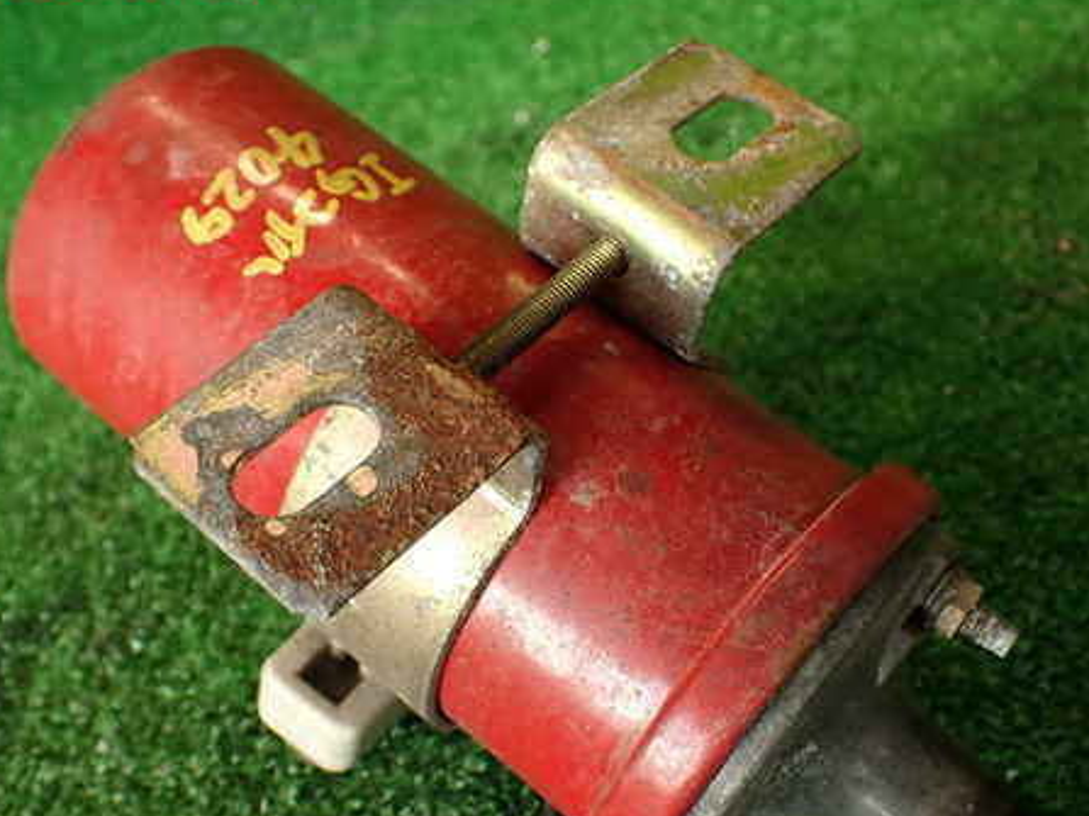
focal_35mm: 43
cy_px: 494
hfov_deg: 43.9
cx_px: 541
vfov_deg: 33.5
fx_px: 1352
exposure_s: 1/60
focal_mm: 5.79
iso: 100
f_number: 2.4
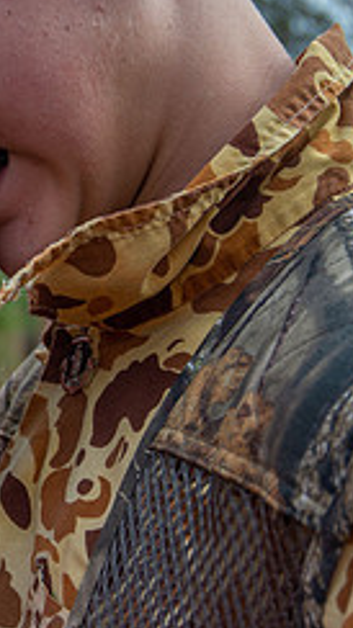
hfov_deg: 10.6
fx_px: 1866
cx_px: -80
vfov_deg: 19.1
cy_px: 224
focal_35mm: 112
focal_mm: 45
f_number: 7.1
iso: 250
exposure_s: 1/200
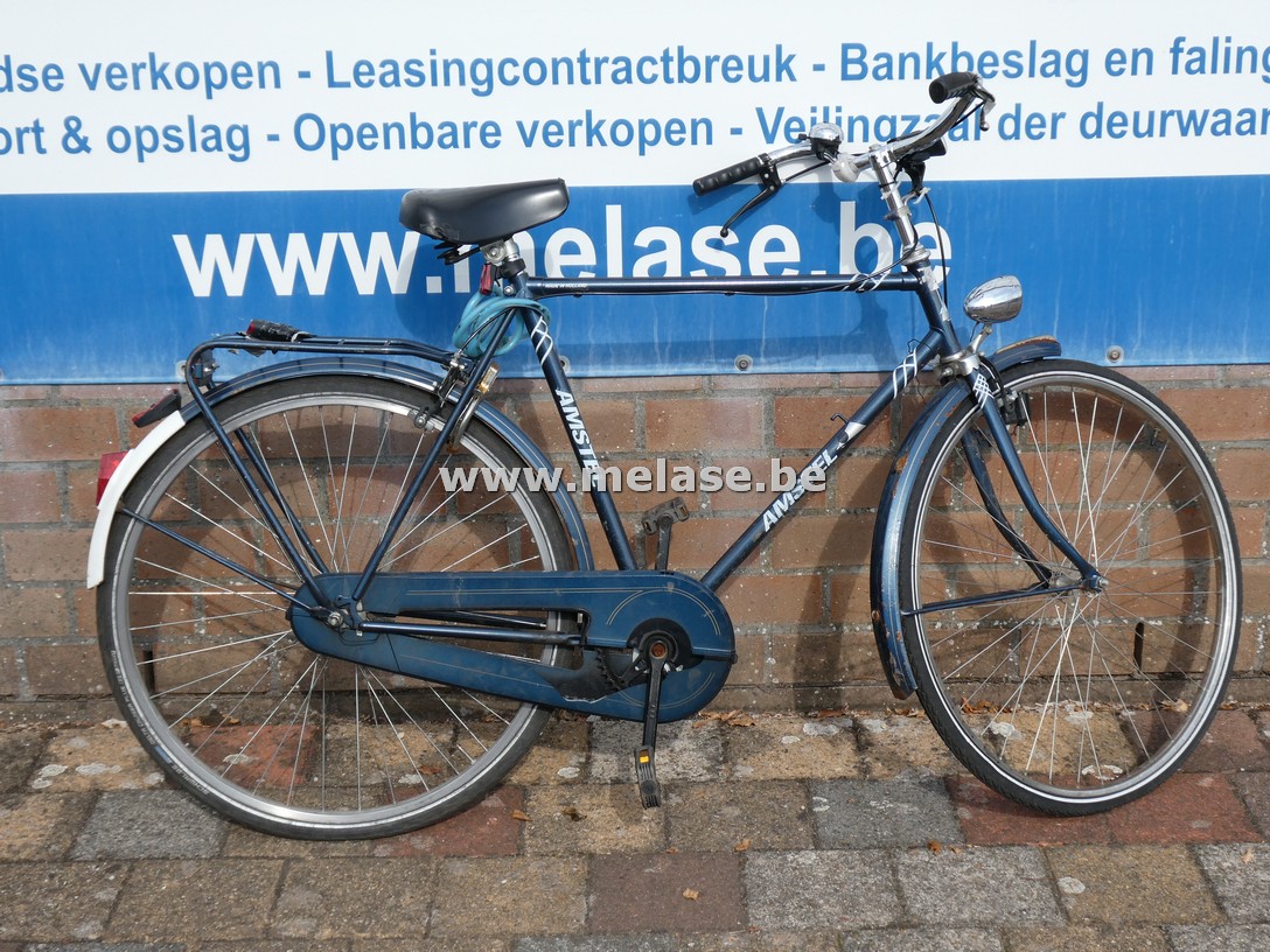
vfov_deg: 27.0
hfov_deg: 35.5
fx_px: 1981
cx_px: 635
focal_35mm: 54
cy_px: 476
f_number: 4.1
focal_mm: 9.6
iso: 80
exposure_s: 1/500
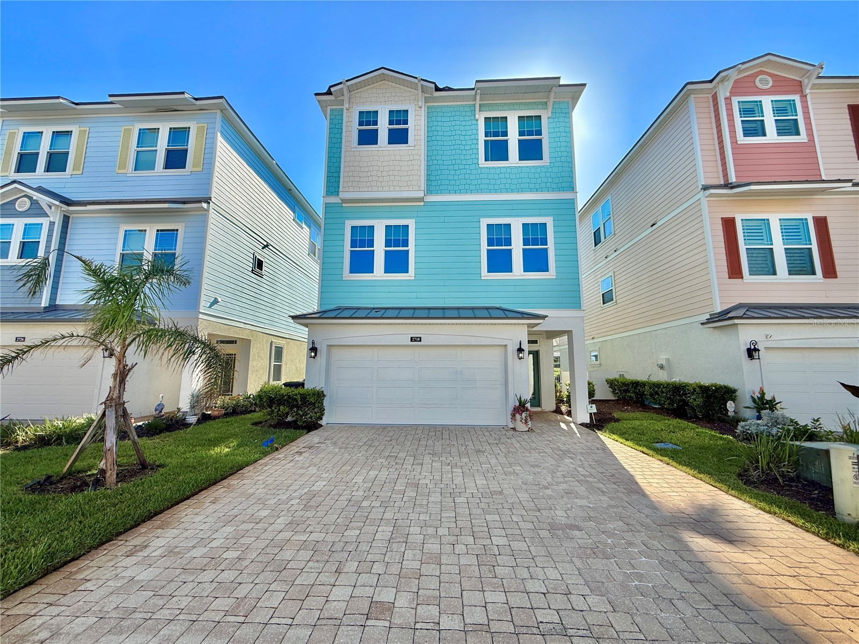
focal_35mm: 14
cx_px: 430
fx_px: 347
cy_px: 322
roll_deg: -0.4
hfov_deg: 102.1
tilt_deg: +9.4
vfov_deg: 85.7
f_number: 2.2
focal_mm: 2.22
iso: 50
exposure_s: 1/1339
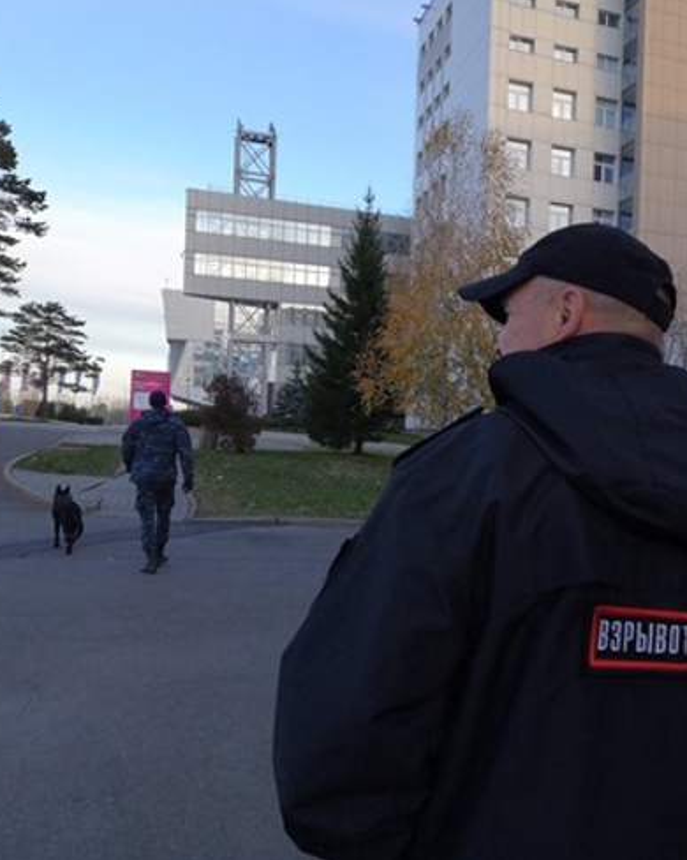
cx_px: 532
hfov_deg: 39.8
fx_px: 916
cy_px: 423
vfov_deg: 50.3
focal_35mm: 36
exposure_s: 1/900
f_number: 1.8
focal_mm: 3.95
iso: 200
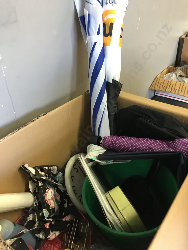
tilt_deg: -30.2
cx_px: 94
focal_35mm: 29
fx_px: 210
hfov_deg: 48.2
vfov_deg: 61.7
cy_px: 125
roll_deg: +2.8
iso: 80
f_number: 2.2
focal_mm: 4.15
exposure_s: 1/17
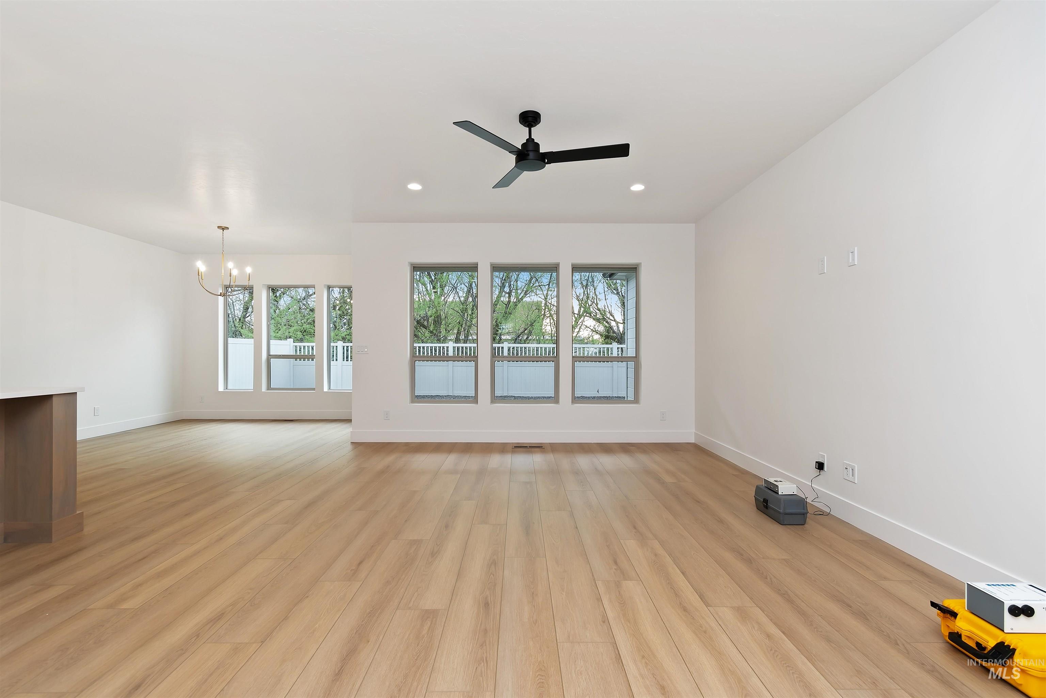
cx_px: 523
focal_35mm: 15
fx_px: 436
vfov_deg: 77.3
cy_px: 349
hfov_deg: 100.4
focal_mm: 10
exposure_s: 1/13
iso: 320
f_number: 6.3
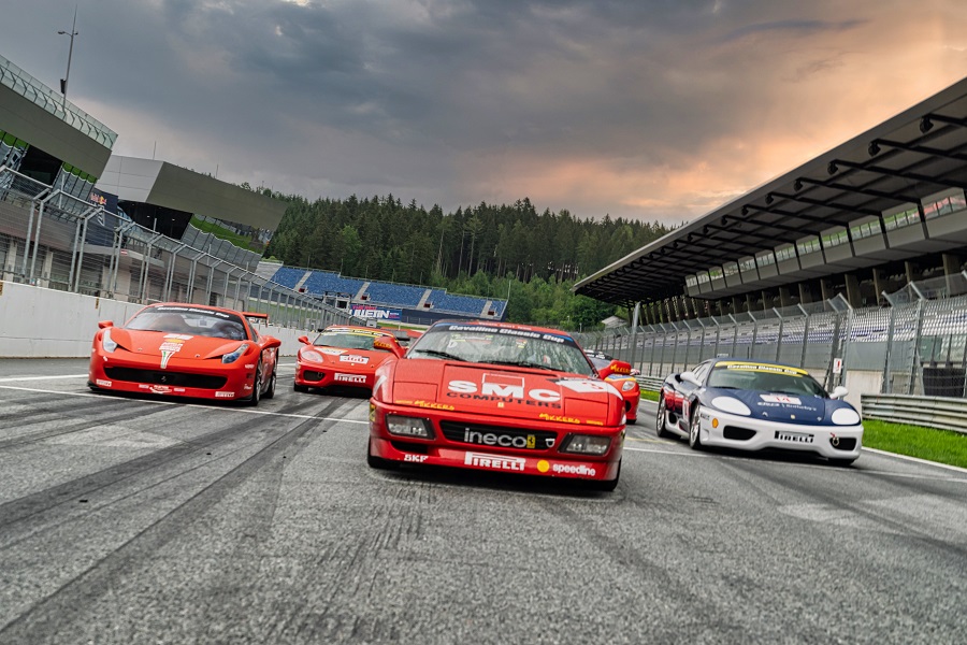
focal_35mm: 52
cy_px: 322
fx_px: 1397
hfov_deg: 38.2
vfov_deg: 26.0
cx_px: 484
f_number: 6.3
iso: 400
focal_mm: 52
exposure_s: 1/125
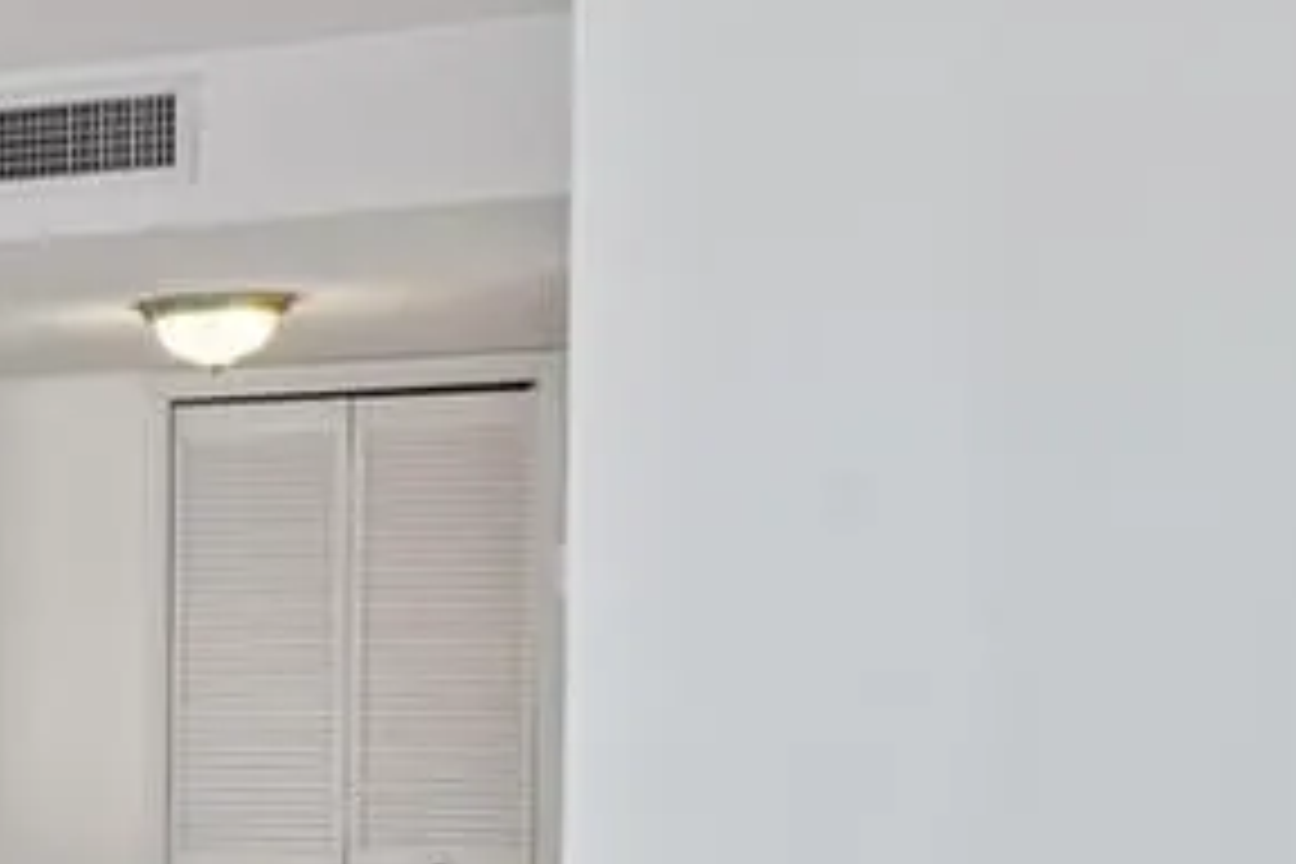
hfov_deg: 15.3
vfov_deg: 15.2
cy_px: 765
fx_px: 3204
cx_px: -1660
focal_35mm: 89
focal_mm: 16
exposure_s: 1/8
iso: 250
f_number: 7.1
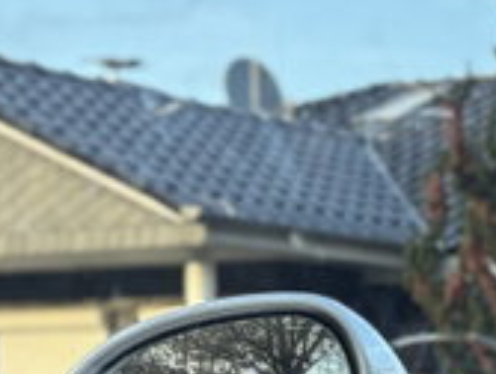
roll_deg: +1.5
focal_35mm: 159
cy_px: 534
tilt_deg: -1.5
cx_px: 1105
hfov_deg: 10.9
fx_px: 2283
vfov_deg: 9.2
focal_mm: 5.96
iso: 125
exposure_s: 1/182
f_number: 1.6
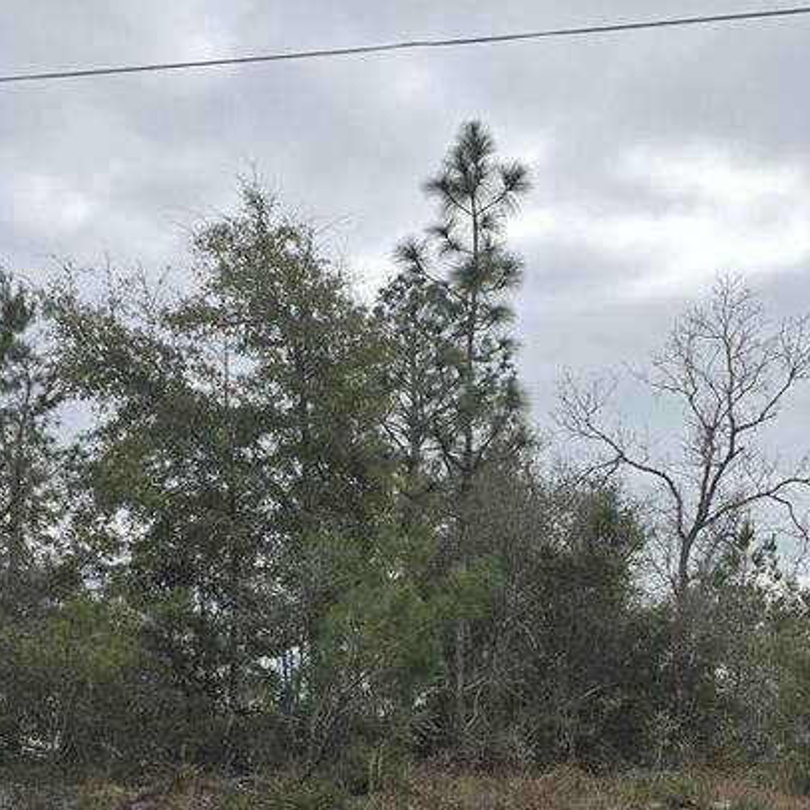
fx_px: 1694
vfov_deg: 25.7
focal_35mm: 64
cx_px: 555
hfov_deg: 26.7
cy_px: 778
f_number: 1.7
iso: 12
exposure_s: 1/981
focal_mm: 6.3
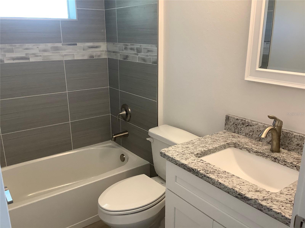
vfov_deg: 45.4
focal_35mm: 31
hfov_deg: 58.4
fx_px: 273
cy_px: 114
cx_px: 152
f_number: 2.4
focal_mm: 3.3
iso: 100
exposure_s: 1/60
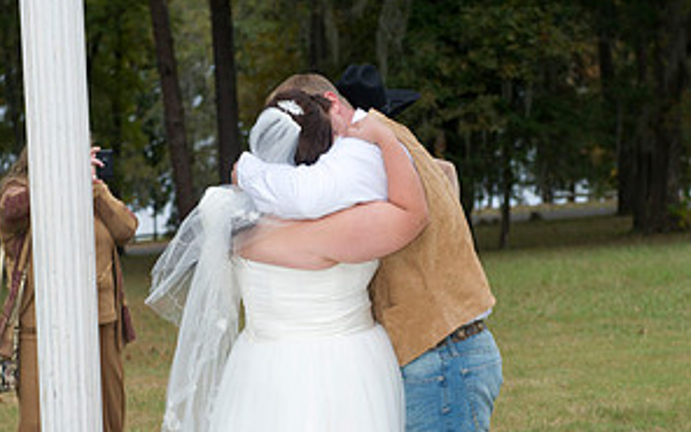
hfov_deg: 22.3
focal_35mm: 93
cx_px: 344
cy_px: 367
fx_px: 1751
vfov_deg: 14.0
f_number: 4.5
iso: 800
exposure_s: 1/160
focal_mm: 60
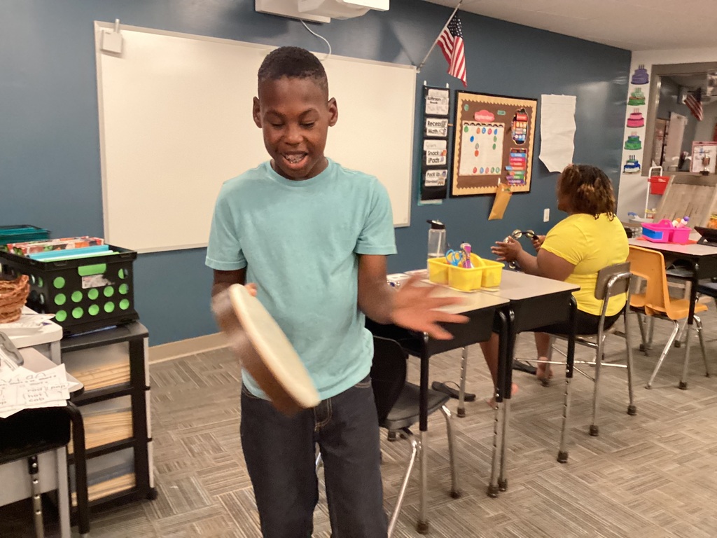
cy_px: 269
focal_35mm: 31
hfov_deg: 58.4
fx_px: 642
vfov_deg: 45.4
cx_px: 358
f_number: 2.4
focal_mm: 3.3
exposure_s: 1/60
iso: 320
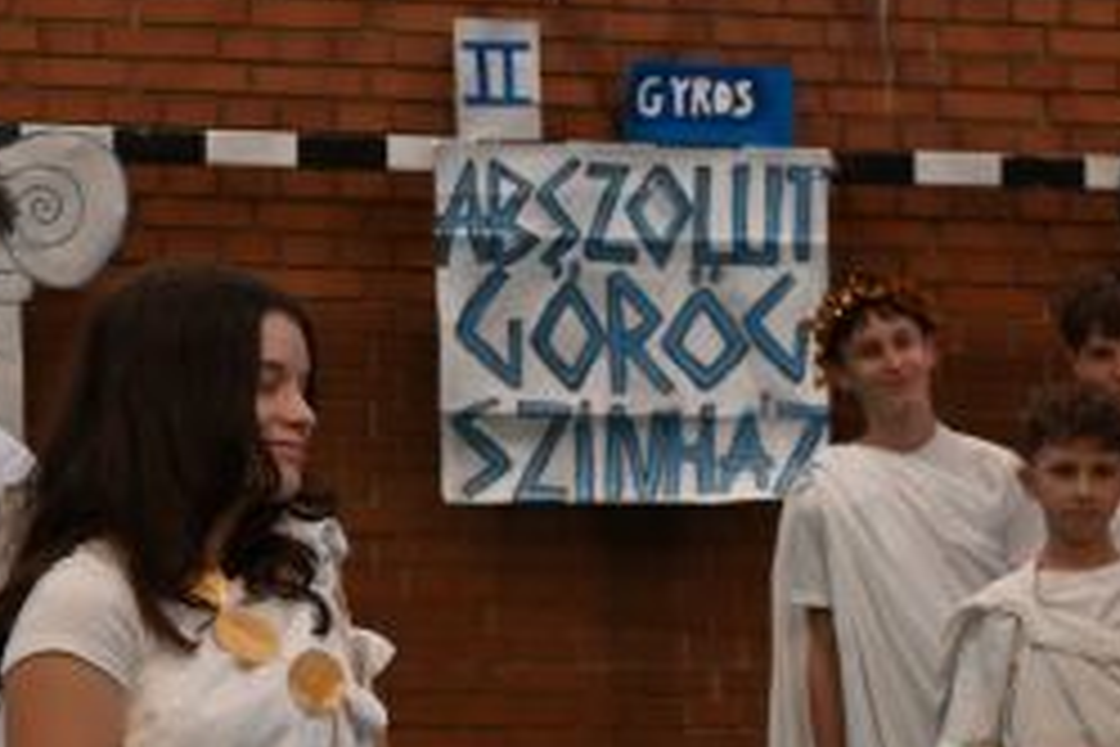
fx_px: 4200
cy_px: 990
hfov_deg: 14.1
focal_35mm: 135
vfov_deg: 9.9
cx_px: 1727
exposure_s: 1/160
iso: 1600
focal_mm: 42
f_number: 6.3
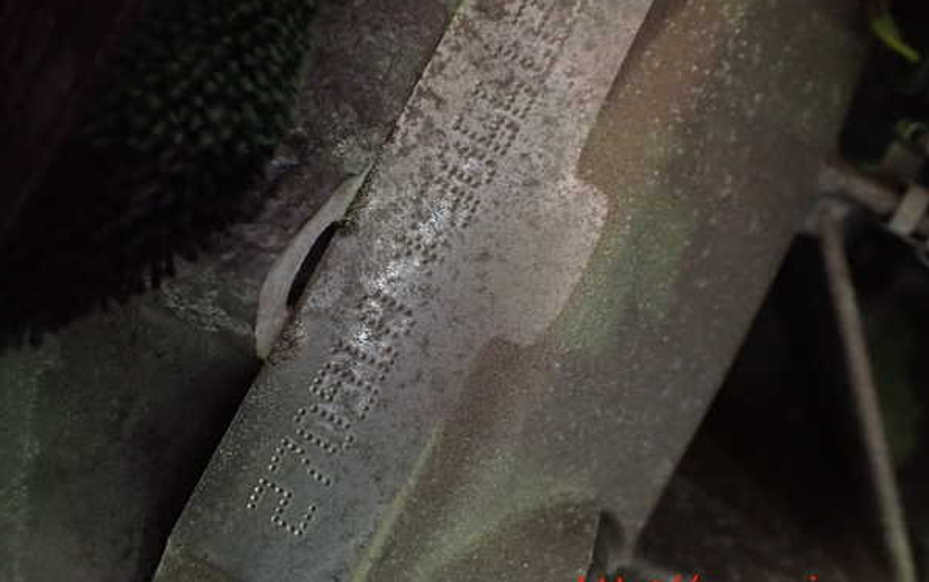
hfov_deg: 59.6
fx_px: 810
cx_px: 463
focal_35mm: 32
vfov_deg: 39.4
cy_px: 261
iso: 800
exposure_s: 1/30
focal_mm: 5.4
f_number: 2.3
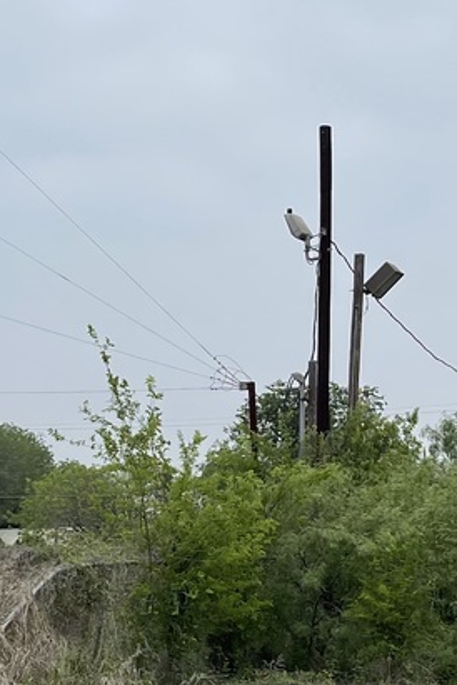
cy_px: 530
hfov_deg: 15.0
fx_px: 1733
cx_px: 250
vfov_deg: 22.1
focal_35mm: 91
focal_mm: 5.1
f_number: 1.6
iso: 32
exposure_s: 1/5917
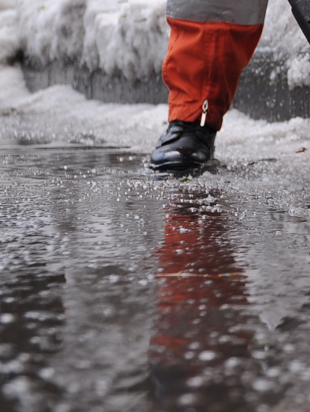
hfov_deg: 12.8
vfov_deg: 19.0
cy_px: -42
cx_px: 641
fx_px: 1181
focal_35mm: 99
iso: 400
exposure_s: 1/1600
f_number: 3.2
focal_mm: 24
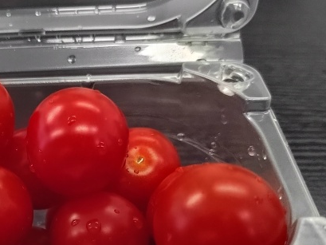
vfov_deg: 31.6
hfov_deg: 40.2
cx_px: 62
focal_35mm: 45
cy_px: 187
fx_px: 424
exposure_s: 1/25
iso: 4960
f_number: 1.9
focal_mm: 5.52
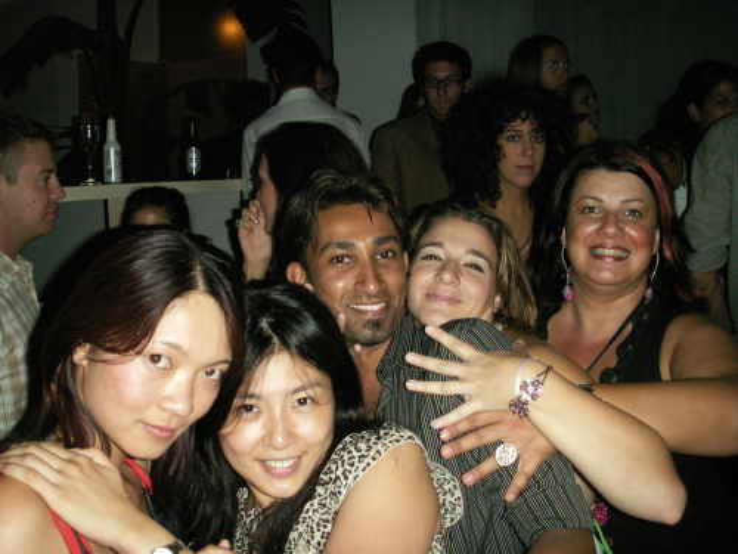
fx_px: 789
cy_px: 277
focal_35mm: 37
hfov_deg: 50.1
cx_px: 369
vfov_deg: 38.7
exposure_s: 1/40
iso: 160
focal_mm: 7.7
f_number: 3.5
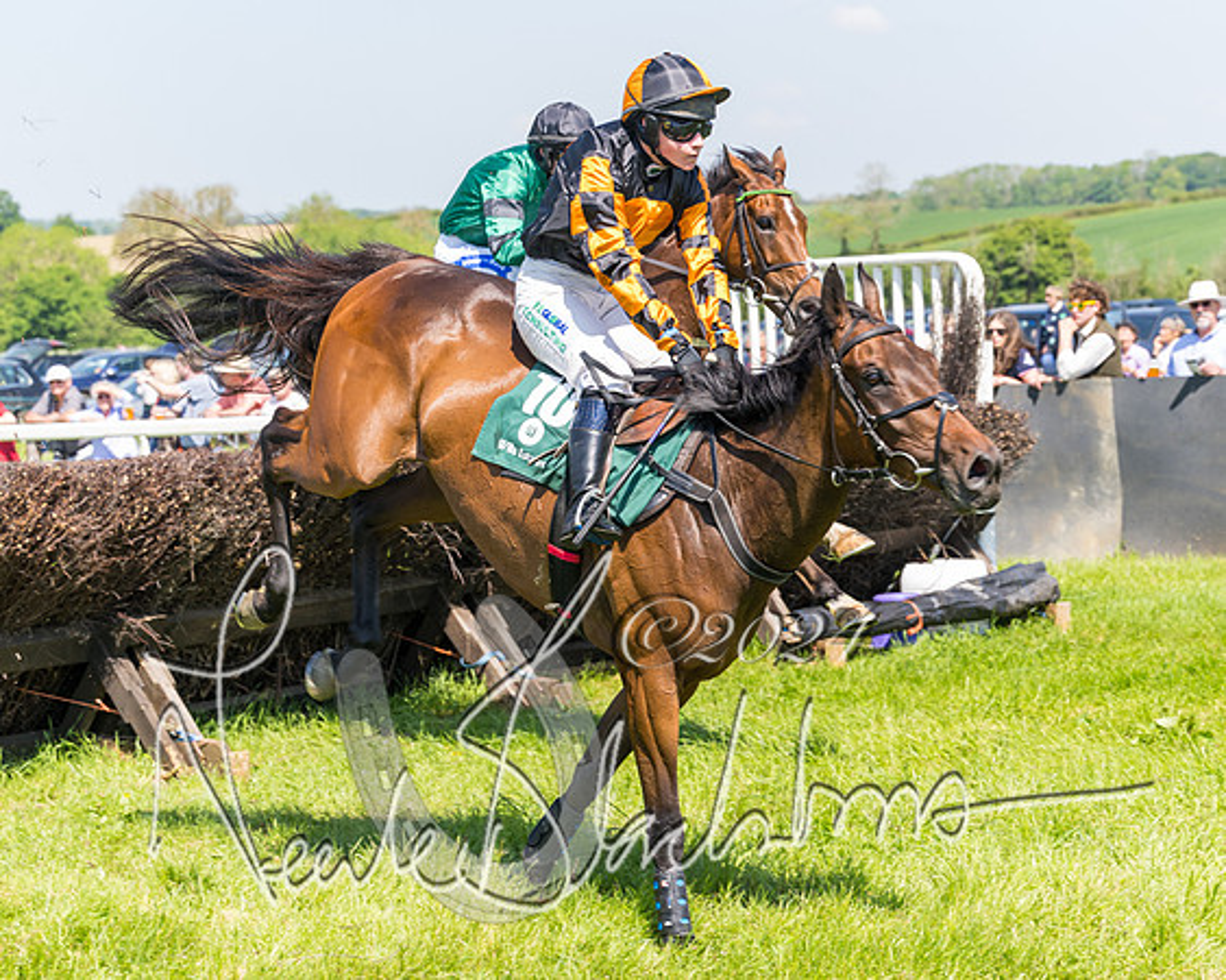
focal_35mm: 84
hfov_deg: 22.8
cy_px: 484
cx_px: 674
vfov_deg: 18.3
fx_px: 3037
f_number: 5
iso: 200
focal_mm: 70
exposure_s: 1/640
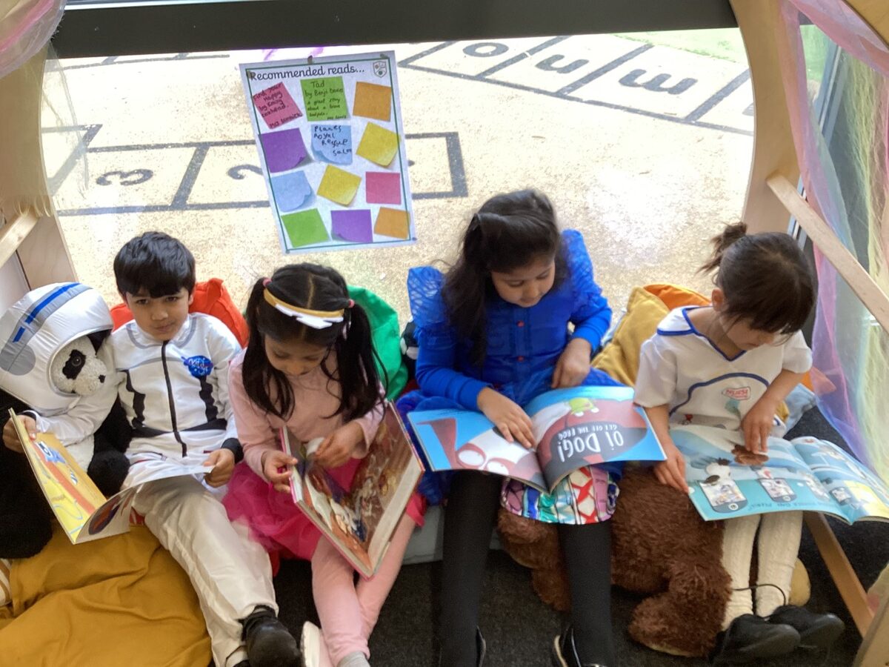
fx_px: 796
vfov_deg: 45.4
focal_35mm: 31
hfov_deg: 58.4
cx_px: 444
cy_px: 334
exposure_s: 1/60
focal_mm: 3.3
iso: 80
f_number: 2.4
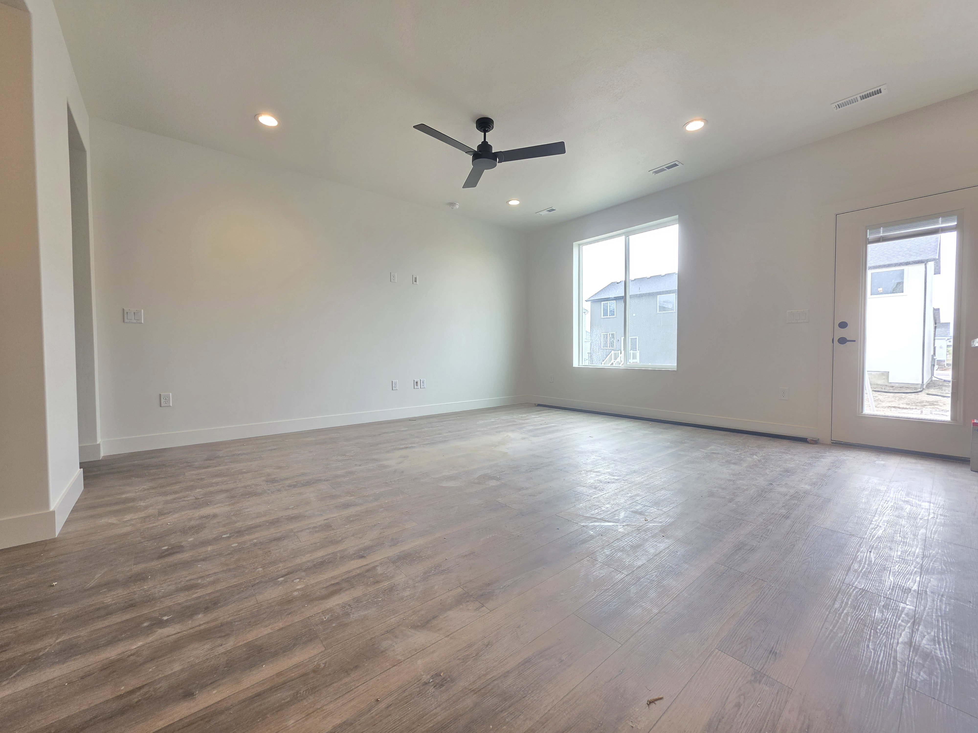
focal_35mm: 13
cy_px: 366
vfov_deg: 89.9
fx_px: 367
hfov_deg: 106.2
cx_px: 489
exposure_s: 1/120
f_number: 1.9
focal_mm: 2.2
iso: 50
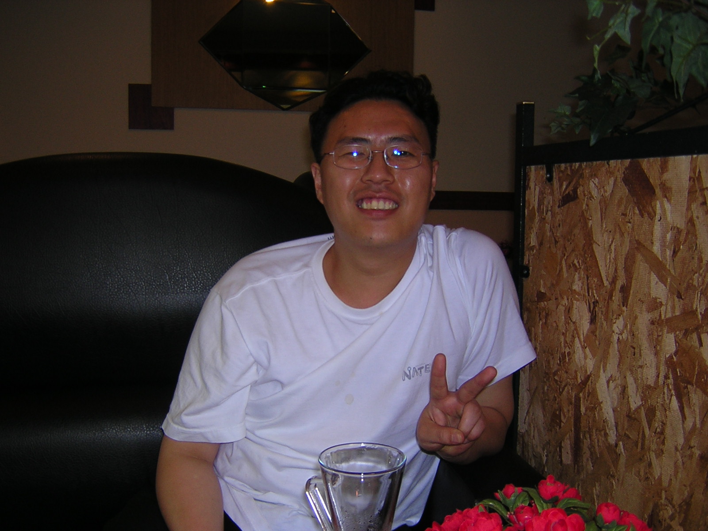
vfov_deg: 39.7
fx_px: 736
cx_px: 354
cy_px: 266
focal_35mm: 36
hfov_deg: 51.4
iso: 100
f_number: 2.6
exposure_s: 1/60.1
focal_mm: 4.7
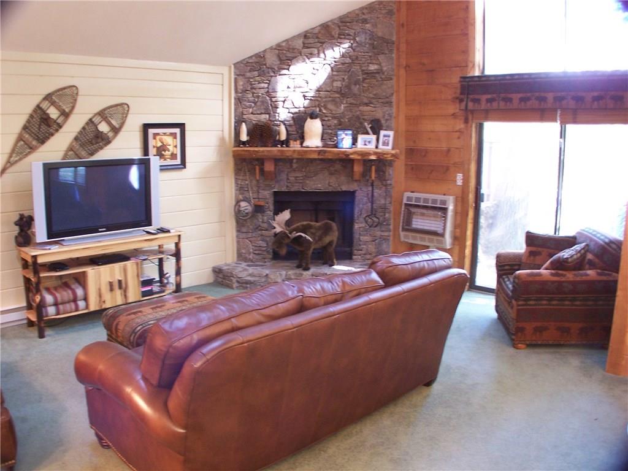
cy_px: 236
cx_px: 314
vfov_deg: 37.7
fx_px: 689
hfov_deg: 49.0
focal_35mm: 38
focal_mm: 6.3
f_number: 2.8
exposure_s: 1/3
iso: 140
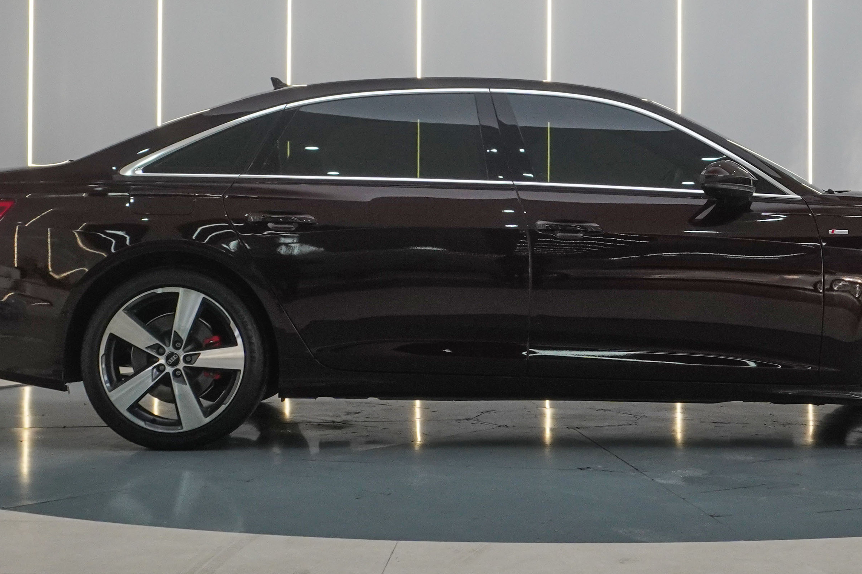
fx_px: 1796
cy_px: 147
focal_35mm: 75
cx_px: 542
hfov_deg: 26.9
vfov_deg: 18.1
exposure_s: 1/100
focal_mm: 20
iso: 1000
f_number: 6.3
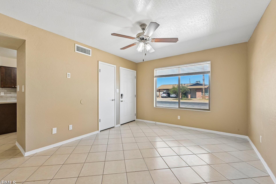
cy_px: 93
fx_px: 115
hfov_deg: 100.3
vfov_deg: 77.3
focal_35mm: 15
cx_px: 131
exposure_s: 1/250
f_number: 8
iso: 400
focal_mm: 14
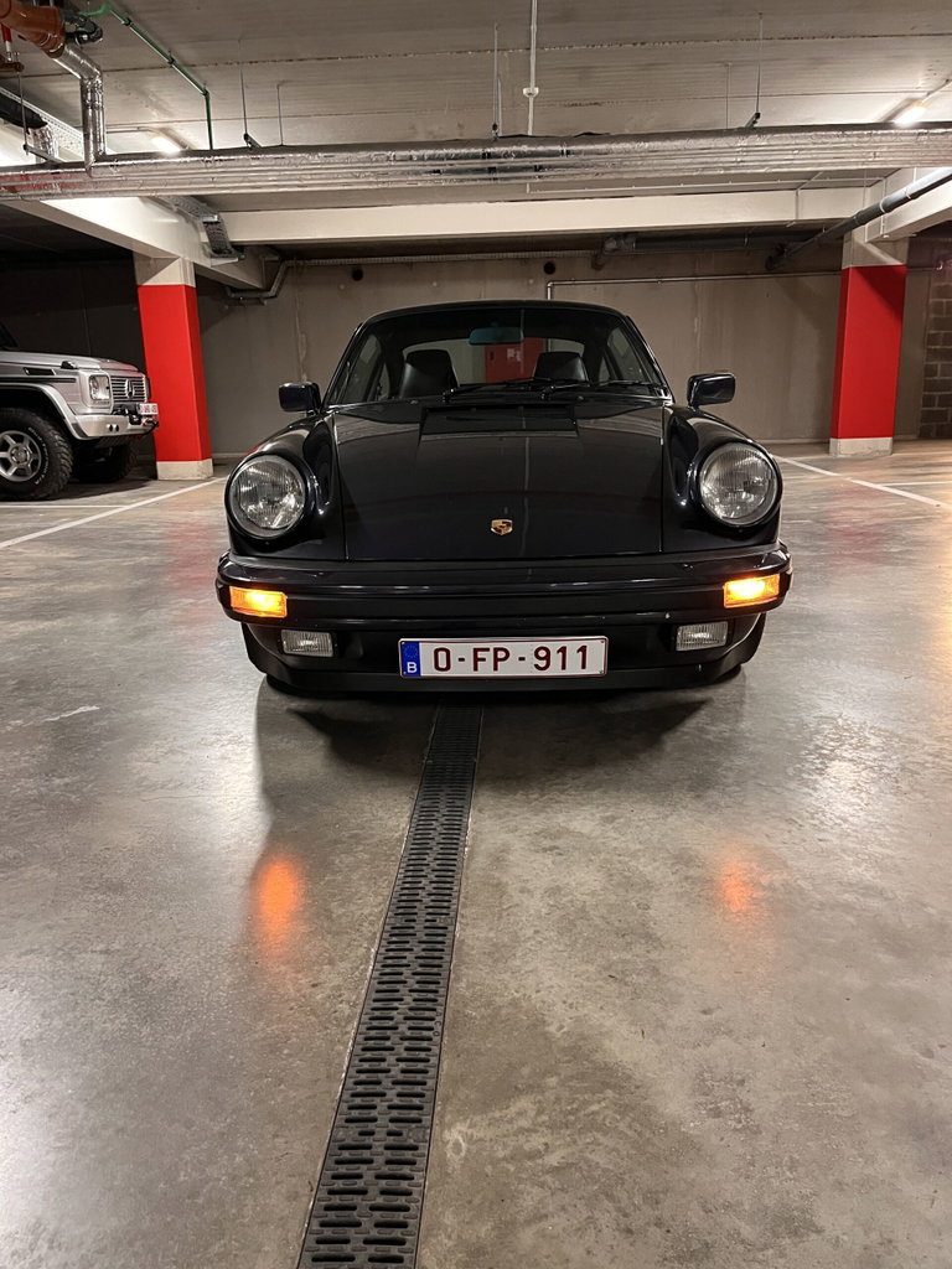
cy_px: 634
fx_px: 953
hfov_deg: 53.1
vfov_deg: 67.3
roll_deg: +1.0
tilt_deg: -13.7
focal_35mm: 26
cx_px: 476
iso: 500
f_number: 1.6
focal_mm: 5.1
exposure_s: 1/58
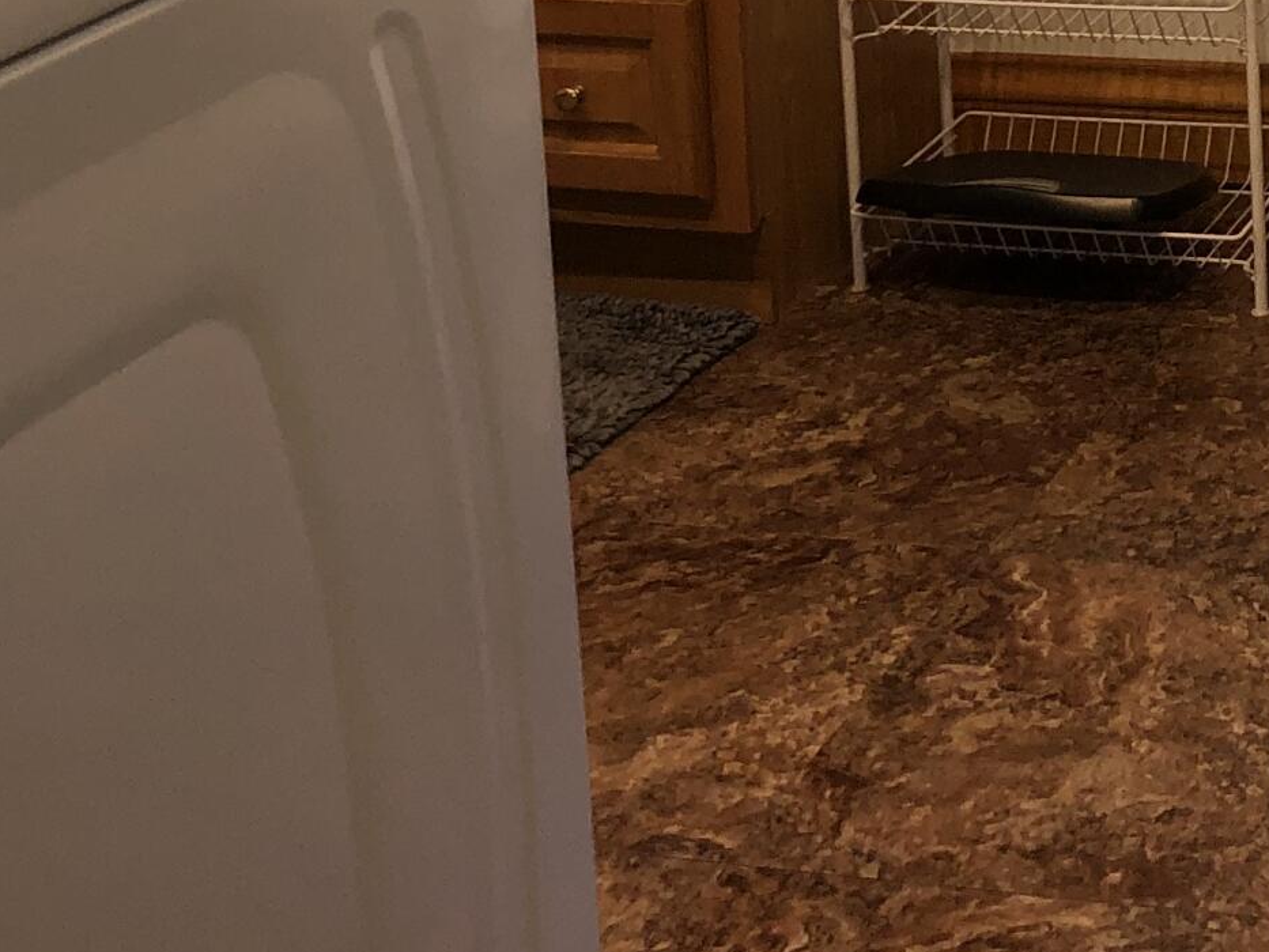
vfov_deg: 15.0
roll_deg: +1.6
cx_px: 1559
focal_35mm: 90
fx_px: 3300
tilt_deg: -5.5
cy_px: -566
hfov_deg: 20.3
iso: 40
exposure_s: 1/15
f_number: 1.8
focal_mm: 3.99
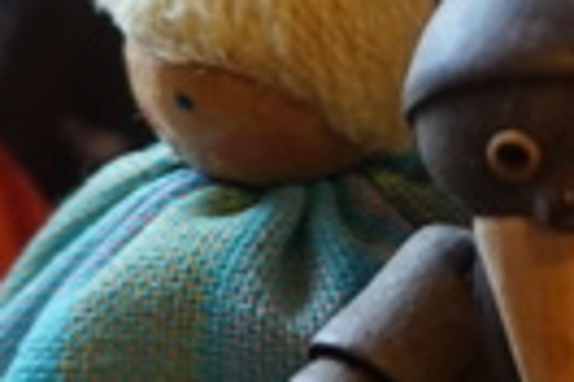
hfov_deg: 9.0
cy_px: 304
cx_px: 1081
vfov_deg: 6.3
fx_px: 3476
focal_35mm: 218
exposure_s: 1/60
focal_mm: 22
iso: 640
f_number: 4
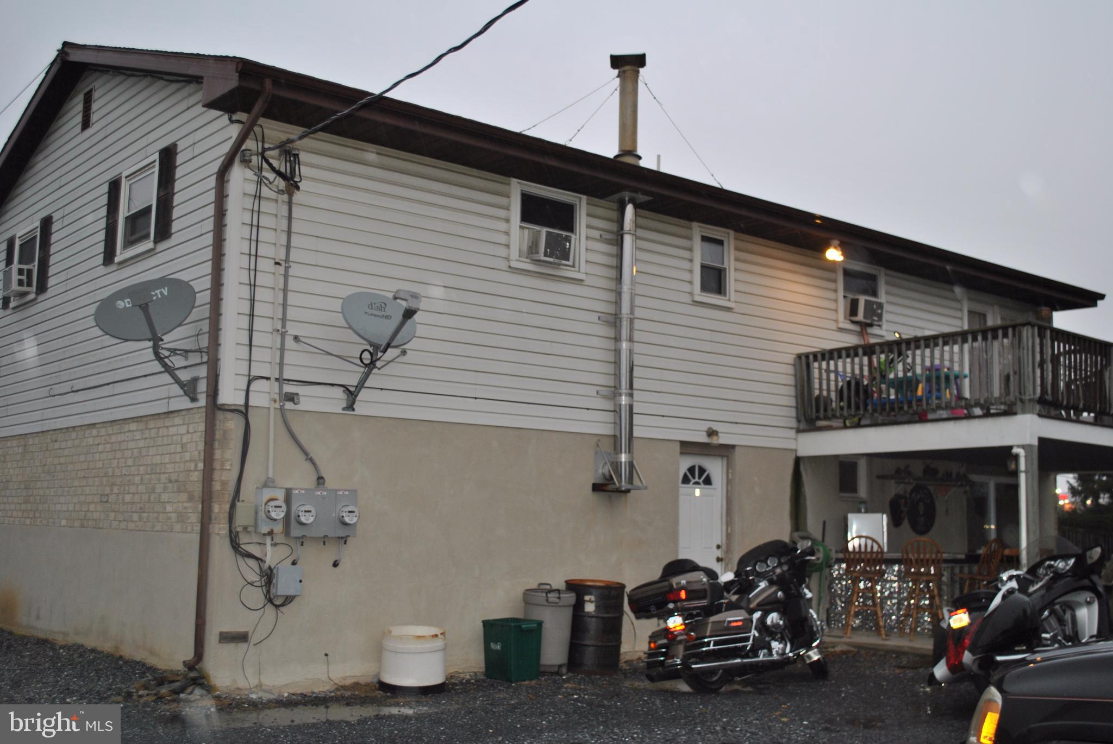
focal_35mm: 39
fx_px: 1207
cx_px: 556
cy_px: 372
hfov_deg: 49.5
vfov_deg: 34.3
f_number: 4.2
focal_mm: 26
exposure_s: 1/60
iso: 200
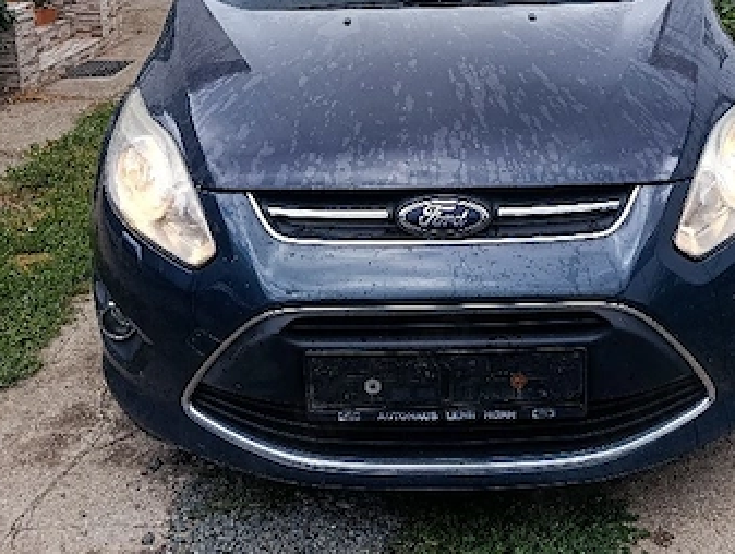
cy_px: 87
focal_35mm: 41
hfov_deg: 45.6
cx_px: 417
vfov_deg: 33.9
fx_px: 872
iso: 50
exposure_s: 1/175
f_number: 1.6
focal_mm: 6.14
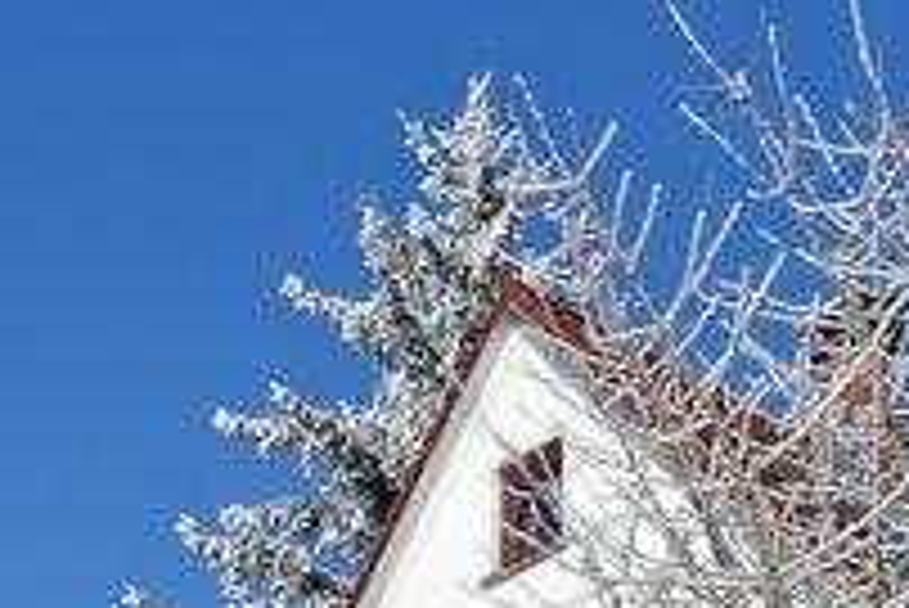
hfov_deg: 20.0
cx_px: 702
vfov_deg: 13.0
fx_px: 2552
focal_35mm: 101
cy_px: 833
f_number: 5
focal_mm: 12.8
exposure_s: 1/1250
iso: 100
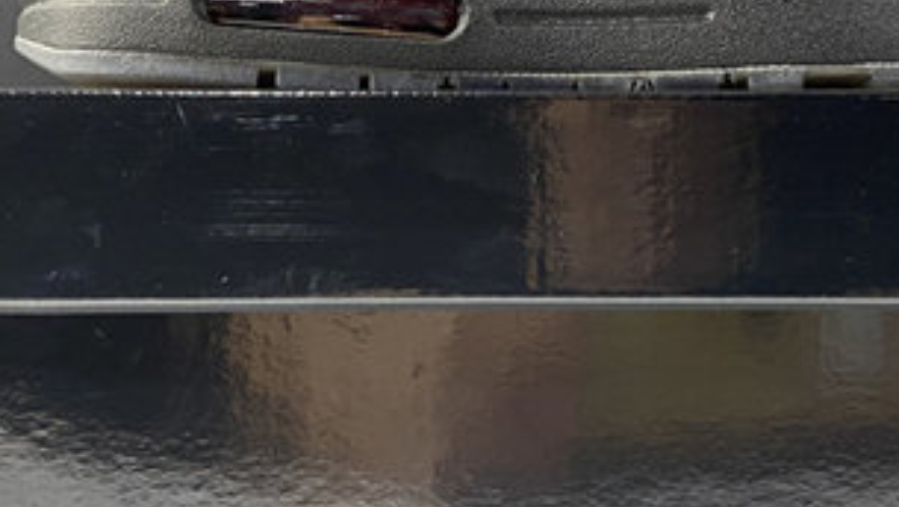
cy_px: 172
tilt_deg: +3.4
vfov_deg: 18.5
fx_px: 1550
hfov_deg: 32.1
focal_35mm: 65
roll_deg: +1.4
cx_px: 581
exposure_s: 1/50
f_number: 1.8
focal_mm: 4.25
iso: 100
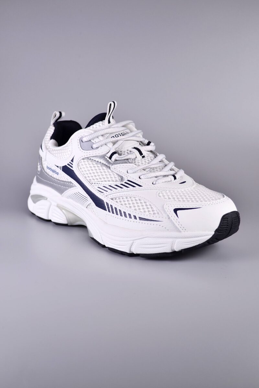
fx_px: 518
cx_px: 130
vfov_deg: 41.1
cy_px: 194
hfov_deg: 28.1
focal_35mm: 48
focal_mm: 32
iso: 100
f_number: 4.8
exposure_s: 1/100
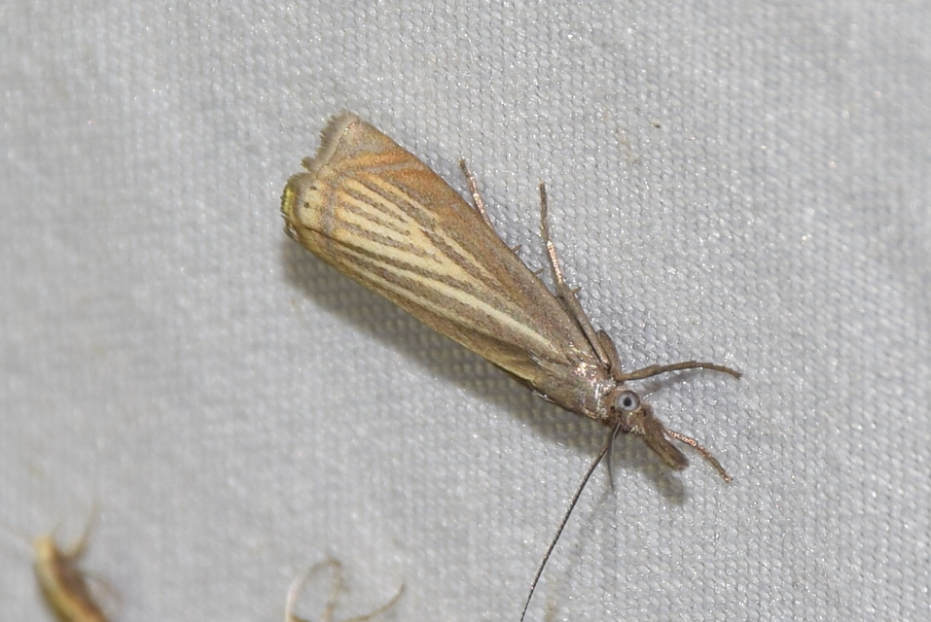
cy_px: 311
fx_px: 5436
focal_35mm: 210
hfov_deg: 9.8
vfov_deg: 6.6
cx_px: 466
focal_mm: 140
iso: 100
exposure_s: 1/160
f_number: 13
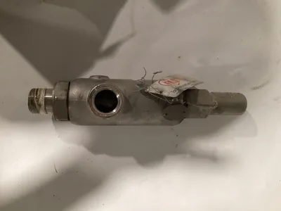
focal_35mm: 31
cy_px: 106
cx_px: 140
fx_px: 252
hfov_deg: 58.4
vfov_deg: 45.4
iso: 400
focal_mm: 3.3
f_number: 2.4
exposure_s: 1/60
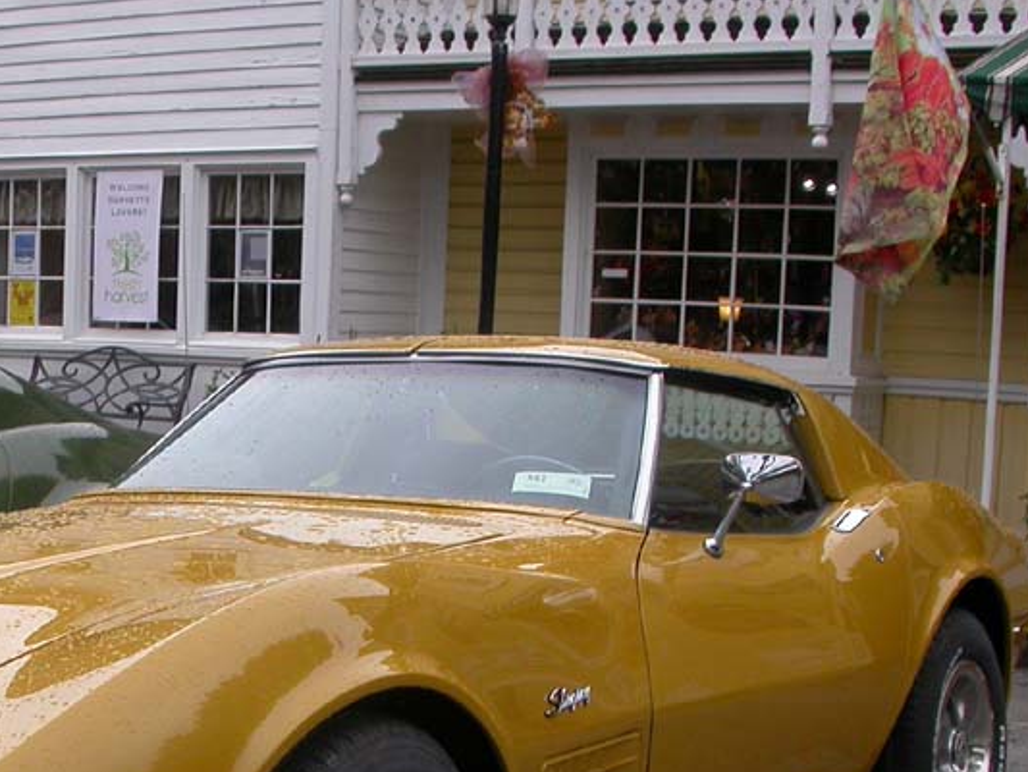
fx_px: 2168
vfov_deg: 19.8
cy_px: 703
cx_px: 174
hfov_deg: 26.1
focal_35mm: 73
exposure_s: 1/179
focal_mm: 7.85
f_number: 5.3
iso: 100
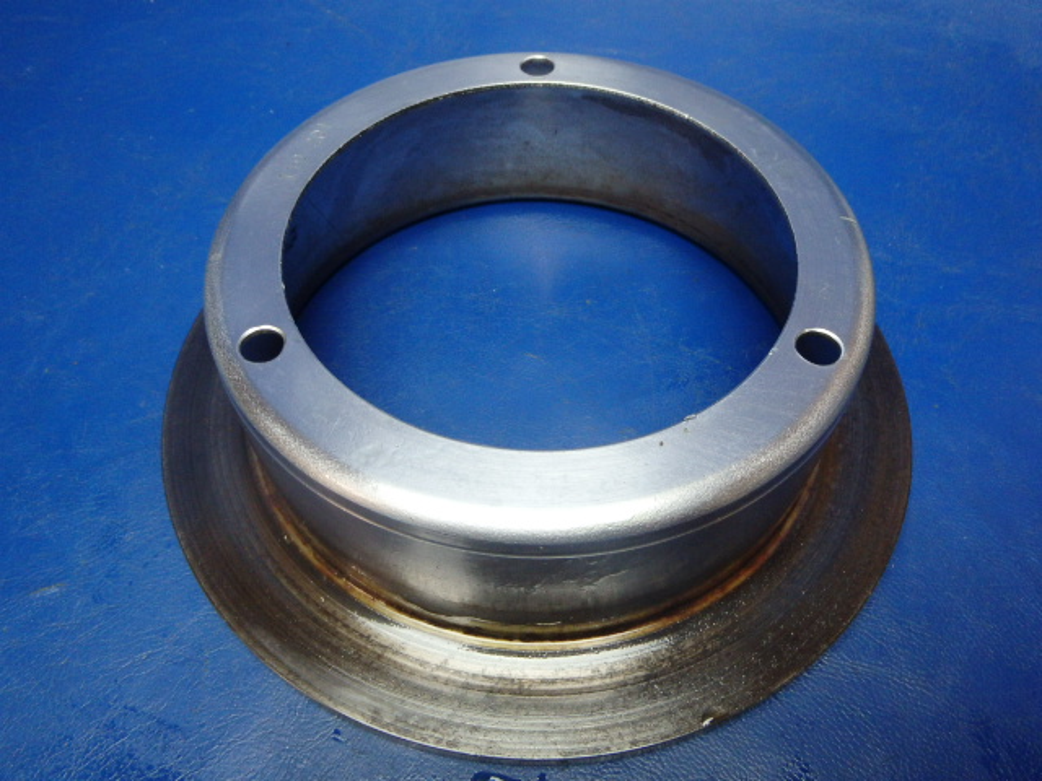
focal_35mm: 28
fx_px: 843
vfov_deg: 49.7
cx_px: 521
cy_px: 390
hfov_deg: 63.4
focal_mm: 5
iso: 500
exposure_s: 1/30
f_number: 3.9
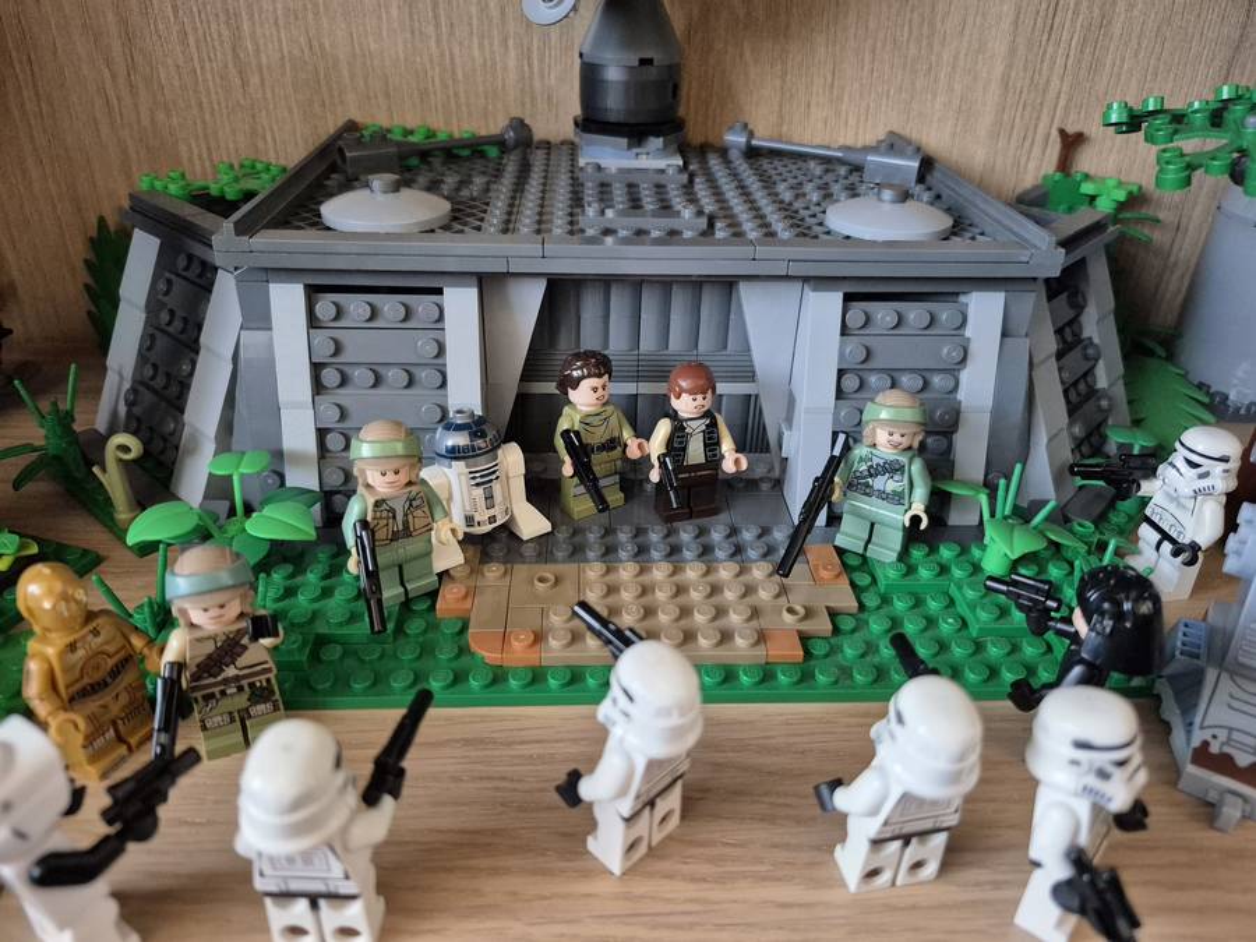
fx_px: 835
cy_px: 471
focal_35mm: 23
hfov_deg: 73.9
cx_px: 628
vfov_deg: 58.9
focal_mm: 5.4
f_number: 1.8
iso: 1600
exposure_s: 1/100
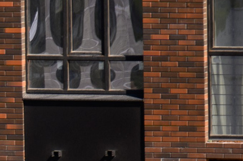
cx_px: -455
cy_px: 169
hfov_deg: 2.0
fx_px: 6922
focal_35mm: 1026
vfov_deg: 1.3
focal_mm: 126
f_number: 2.8
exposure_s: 1/1250
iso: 50
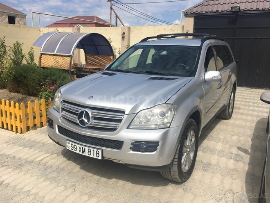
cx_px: 135
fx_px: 226
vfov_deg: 48.2
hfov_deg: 61.7
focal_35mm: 29
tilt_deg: -10.7
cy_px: 102
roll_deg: -1.6
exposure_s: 1/2331
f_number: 2.2
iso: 25
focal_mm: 4.15
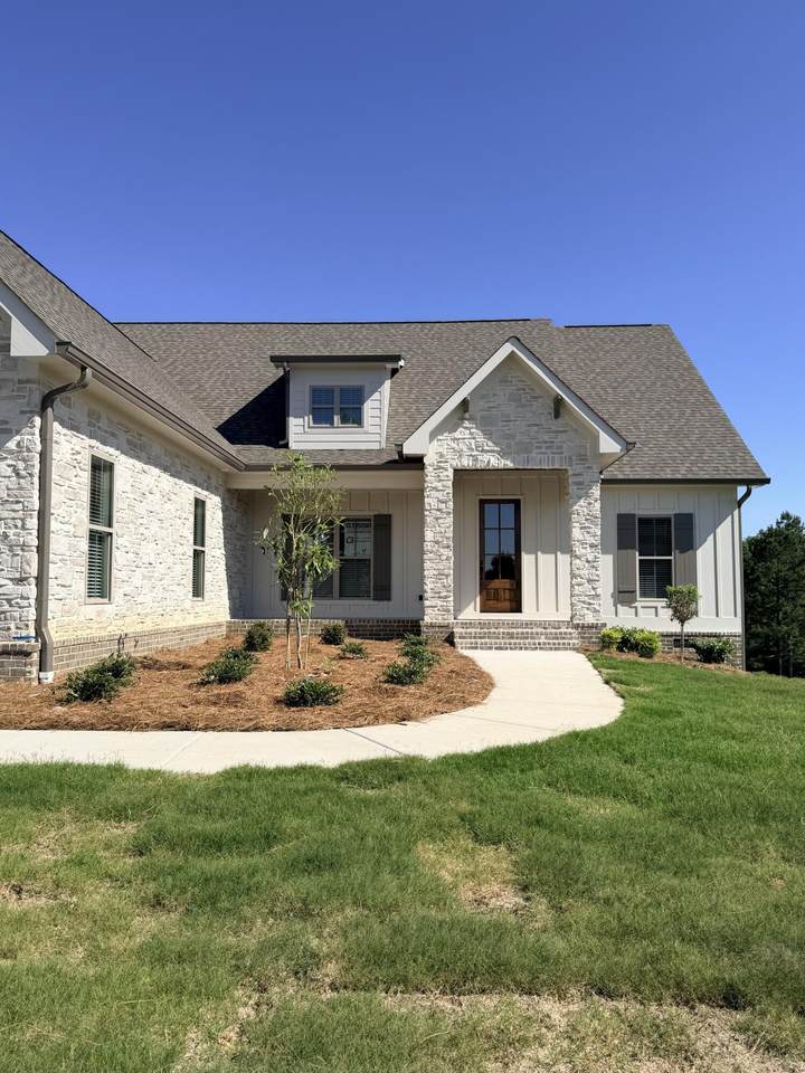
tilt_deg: +3.3
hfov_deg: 56.8
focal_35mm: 24
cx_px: 402
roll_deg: +2.8
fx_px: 744
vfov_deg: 71.6
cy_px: 536
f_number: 1.78
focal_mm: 6.76
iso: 80
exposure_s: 1/5319
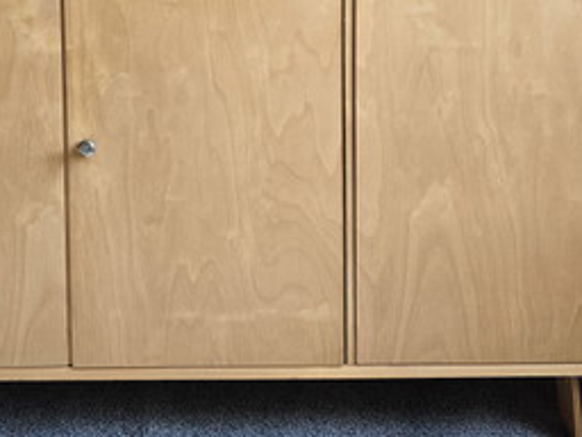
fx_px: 773
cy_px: 36
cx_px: 225
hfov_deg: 41.0
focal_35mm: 46
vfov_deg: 30.0
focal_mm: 6.3
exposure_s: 1/180
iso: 250
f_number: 1.7
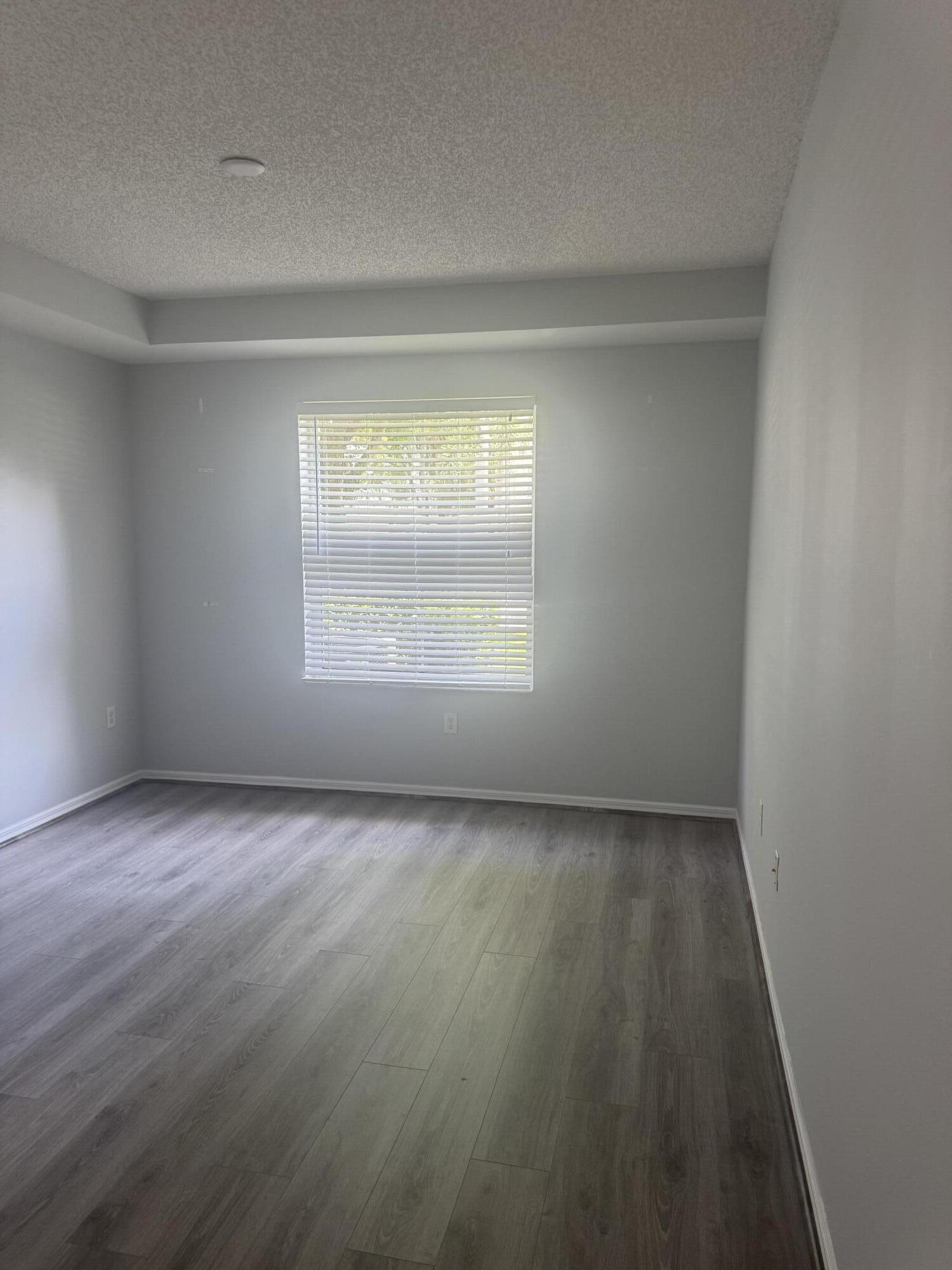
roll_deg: -0.2
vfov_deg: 71.6
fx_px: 880
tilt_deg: -7.3
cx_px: 476
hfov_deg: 56.8
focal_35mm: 24
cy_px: 635
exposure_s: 1/60
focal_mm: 6.76
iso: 125
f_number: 1.78
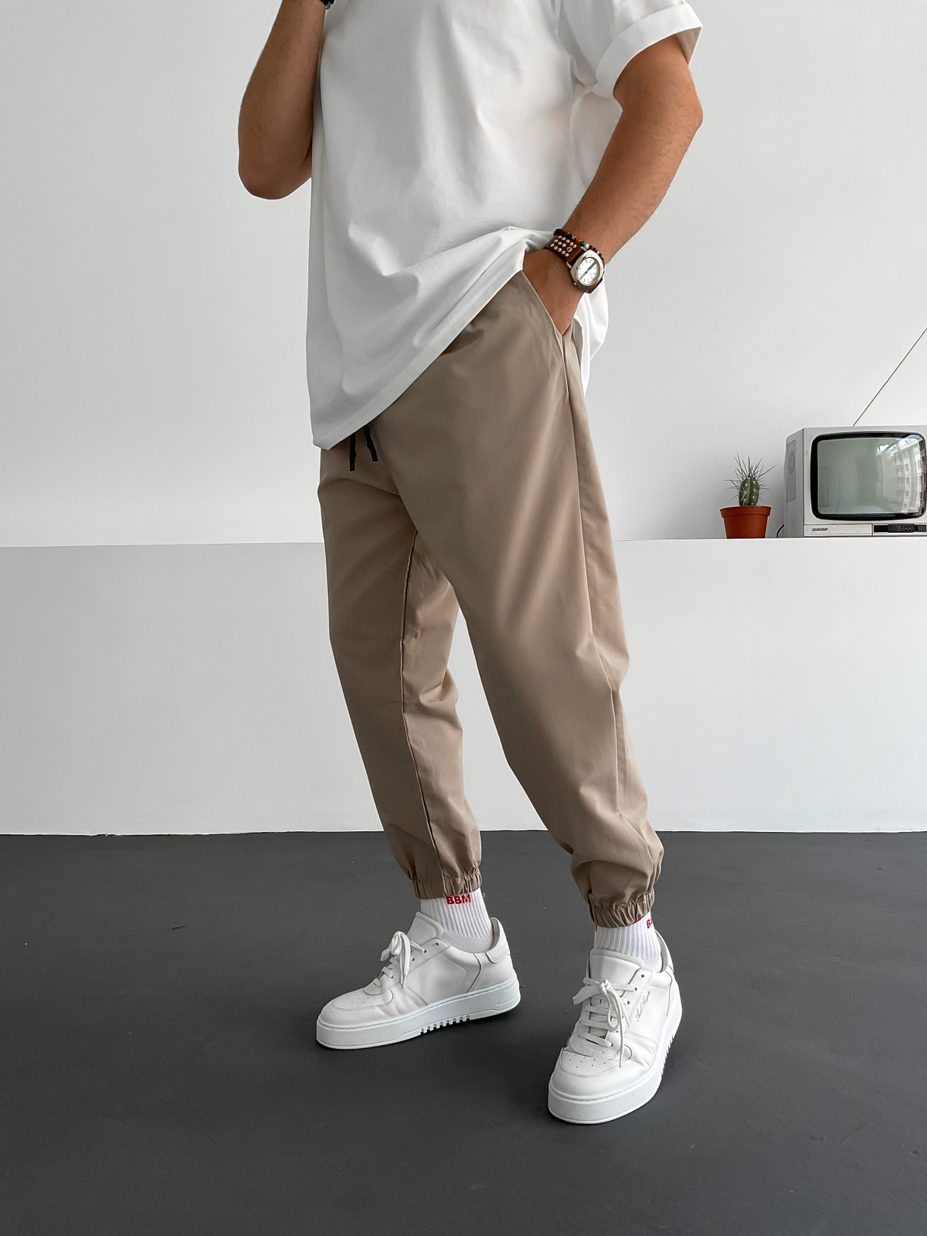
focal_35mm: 29
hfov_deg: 48.2
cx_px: 464
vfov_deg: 61.7
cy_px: 618
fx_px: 1035
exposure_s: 1/120
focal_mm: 3
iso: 32
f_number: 1.8
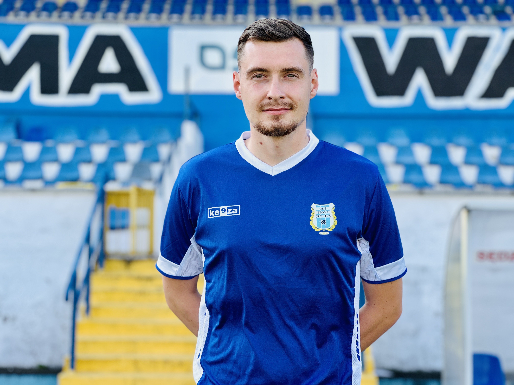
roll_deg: -0.2
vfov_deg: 19.1
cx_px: 257
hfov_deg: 25.3
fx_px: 1143
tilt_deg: +3.0
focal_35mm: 77
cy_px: 192
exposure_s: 1/121
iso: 32
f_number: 2.8
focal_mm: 9
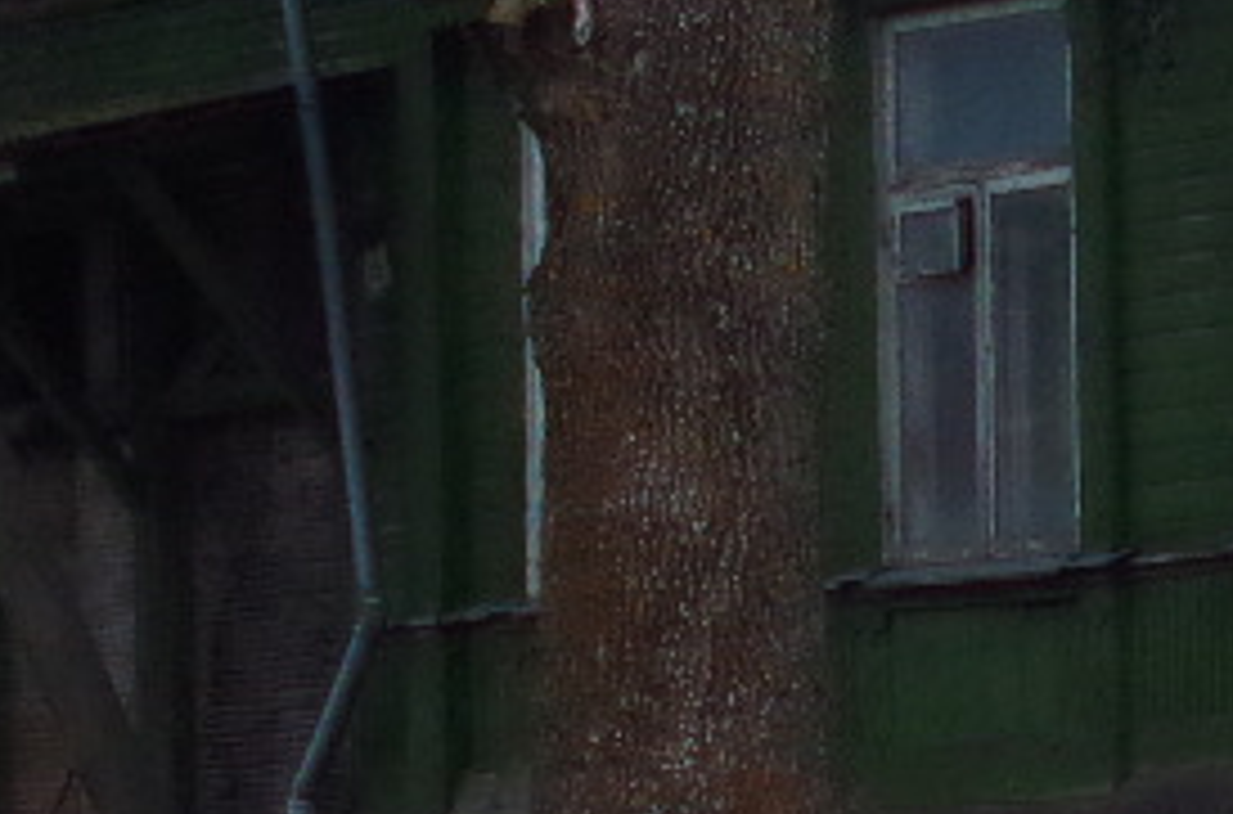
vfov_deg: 5.5
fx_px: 8538
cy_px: 319
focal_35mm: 250
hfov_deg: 8.1
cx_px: 1894
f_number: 6.3
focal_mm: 28
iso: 1600
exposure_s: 1/50
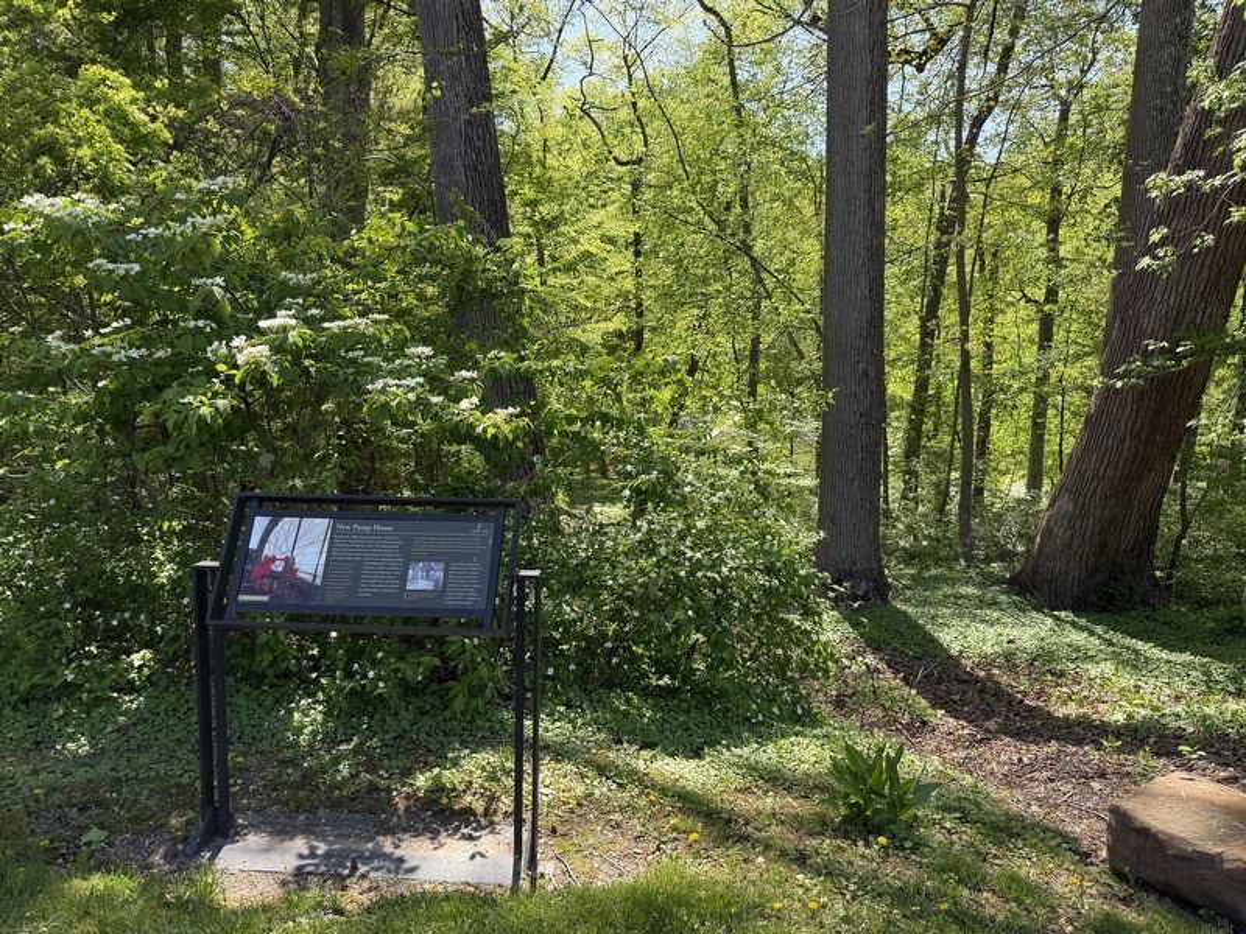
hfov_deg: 71.6
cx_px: 623
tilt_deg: -6.9
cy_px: 467
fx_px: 864
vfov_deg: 56.8
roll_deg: -0.3
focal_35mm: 24
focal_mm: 6.76
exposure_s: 1/868
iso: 80
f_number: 1.78
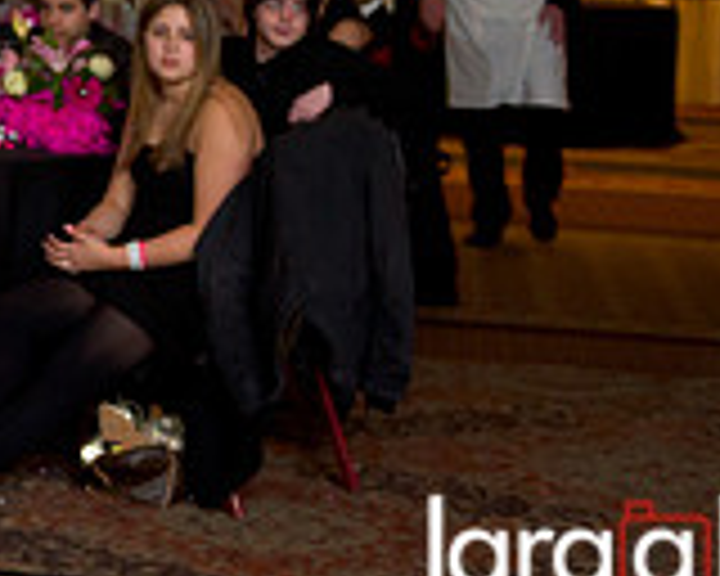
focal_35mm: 136
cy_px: -135
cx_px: -292
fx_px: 2898
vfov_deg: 11.1
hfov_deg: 13.5
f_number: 3.2
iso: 1600
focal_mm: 40
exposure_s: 1/125
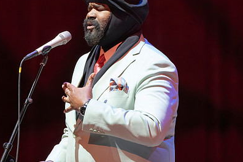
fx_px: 4650
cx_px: 107
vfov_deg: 2.0
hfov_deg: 3.0
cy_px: 113
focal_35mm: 689
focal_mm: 361
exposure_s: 1/250
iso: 6400
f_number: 7.1
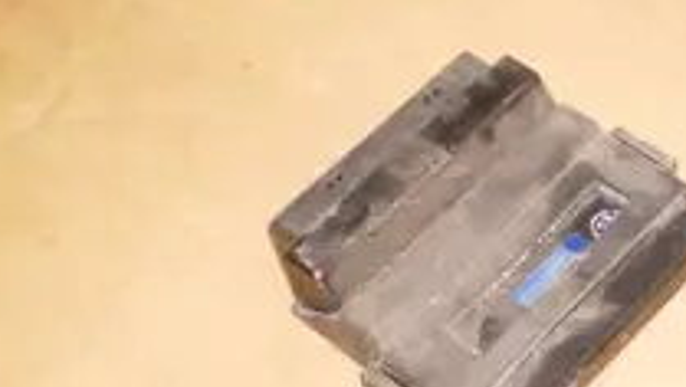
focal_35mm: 90
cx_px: 473
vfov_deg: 13.5
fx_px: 1639
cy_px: 216
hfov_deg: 23.5
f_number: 3.1
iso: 100
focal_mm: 6.3
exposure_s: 1/30
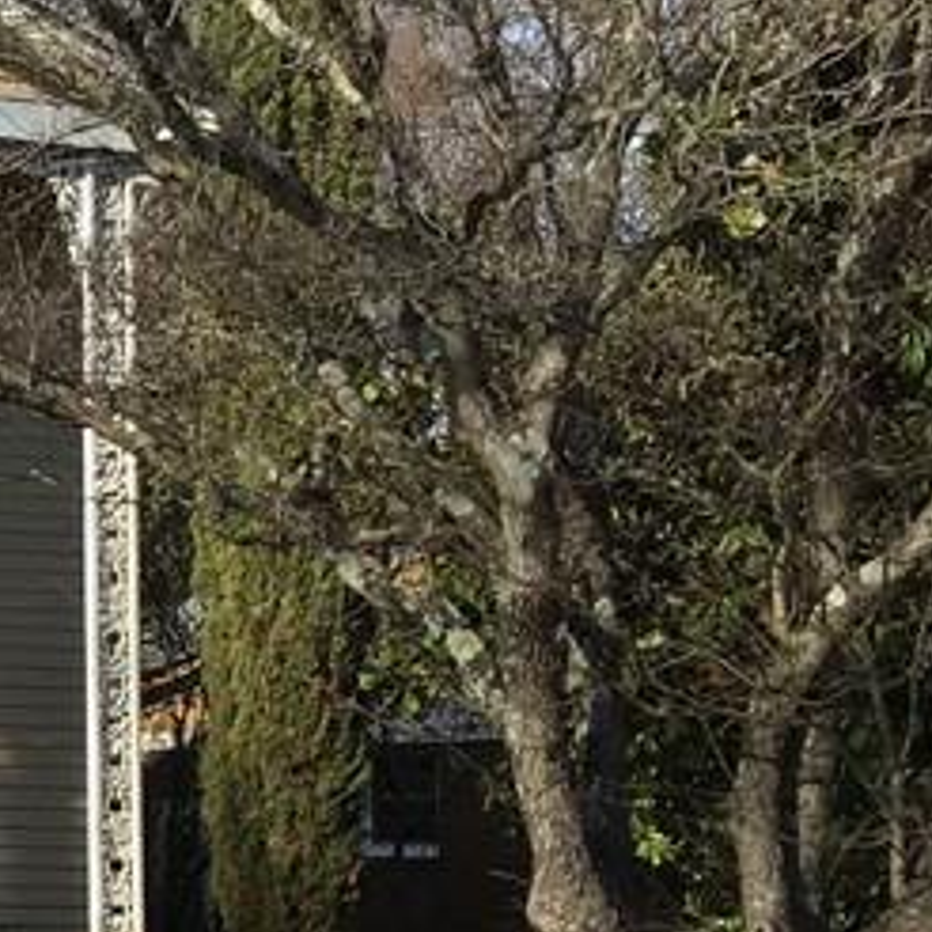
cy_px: 724
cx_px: -913
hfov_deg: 13.3
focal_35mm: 114
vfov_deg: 15.2
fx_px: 3473
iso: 25
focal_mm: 3.3
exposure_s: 1/727
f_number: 2.4
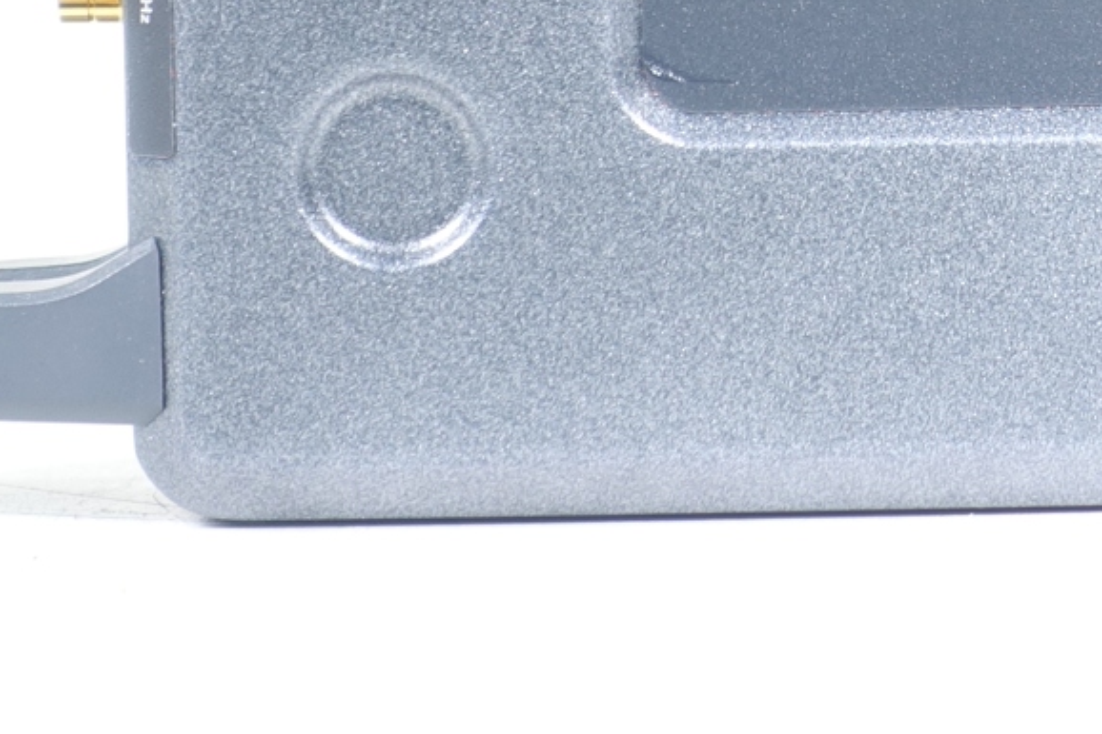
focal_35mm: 248
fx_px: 7589
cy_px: -384
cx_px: 1377
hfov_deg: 8.2
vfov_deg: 5.5
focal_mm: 25.59
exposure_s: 1/80
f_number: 3.2
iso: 125
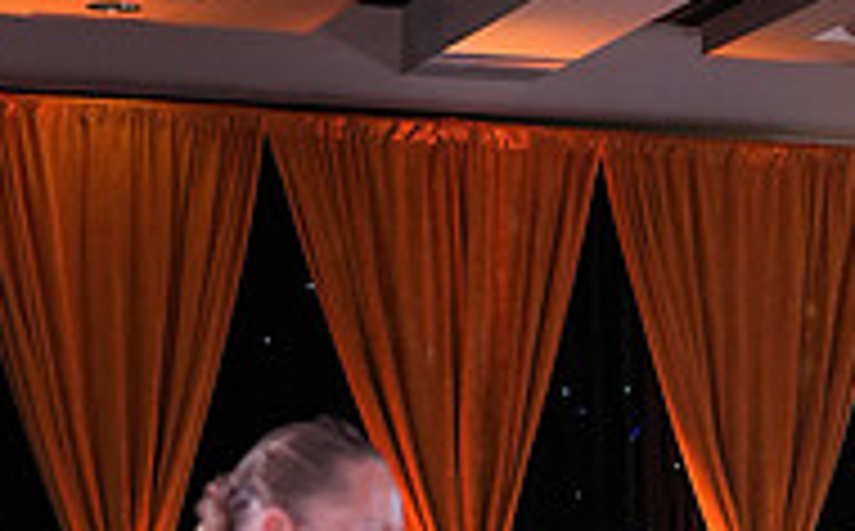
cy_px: 954
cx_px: 731
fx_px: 3629
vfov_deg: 8.1
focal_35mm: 156
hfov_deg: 13.3
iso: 1600
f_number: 4
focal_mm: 50
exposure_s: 1/400
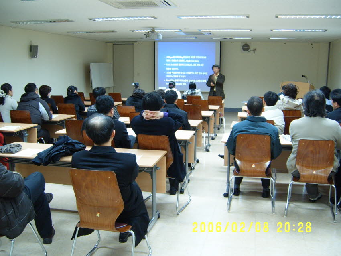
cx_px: 170
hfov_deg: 50.1
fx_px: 365
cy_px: 128
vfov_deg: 38.7
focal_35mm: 37
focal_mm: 6.2
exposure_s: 1/8
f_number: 2.9
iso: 141
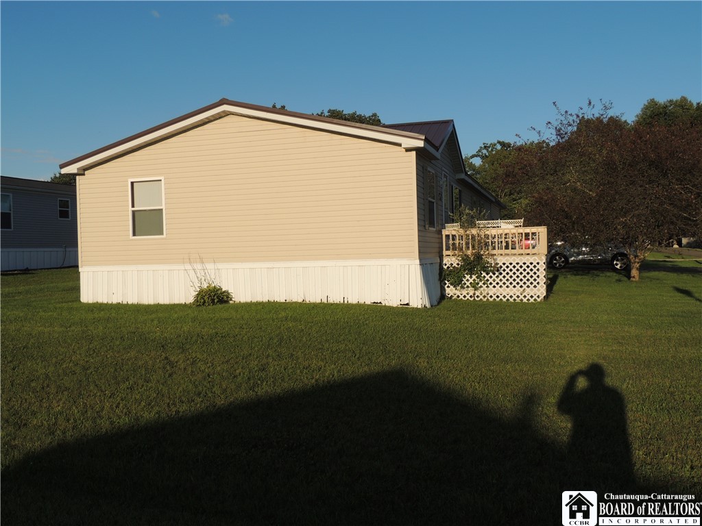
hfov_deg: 55.4
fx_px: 669
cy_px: 263
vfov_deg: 42.9
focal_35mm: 33
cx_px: 351
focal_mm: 5.8
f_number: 3.6
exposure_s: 1/1250
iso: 100
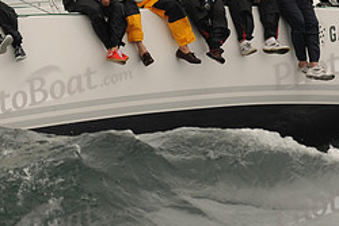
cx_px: 202
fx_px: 2817
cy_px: 5
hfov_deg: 6.9
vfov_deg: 4.6
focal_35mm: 299
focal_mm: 86
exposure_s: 1/1000
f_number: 4
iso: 200
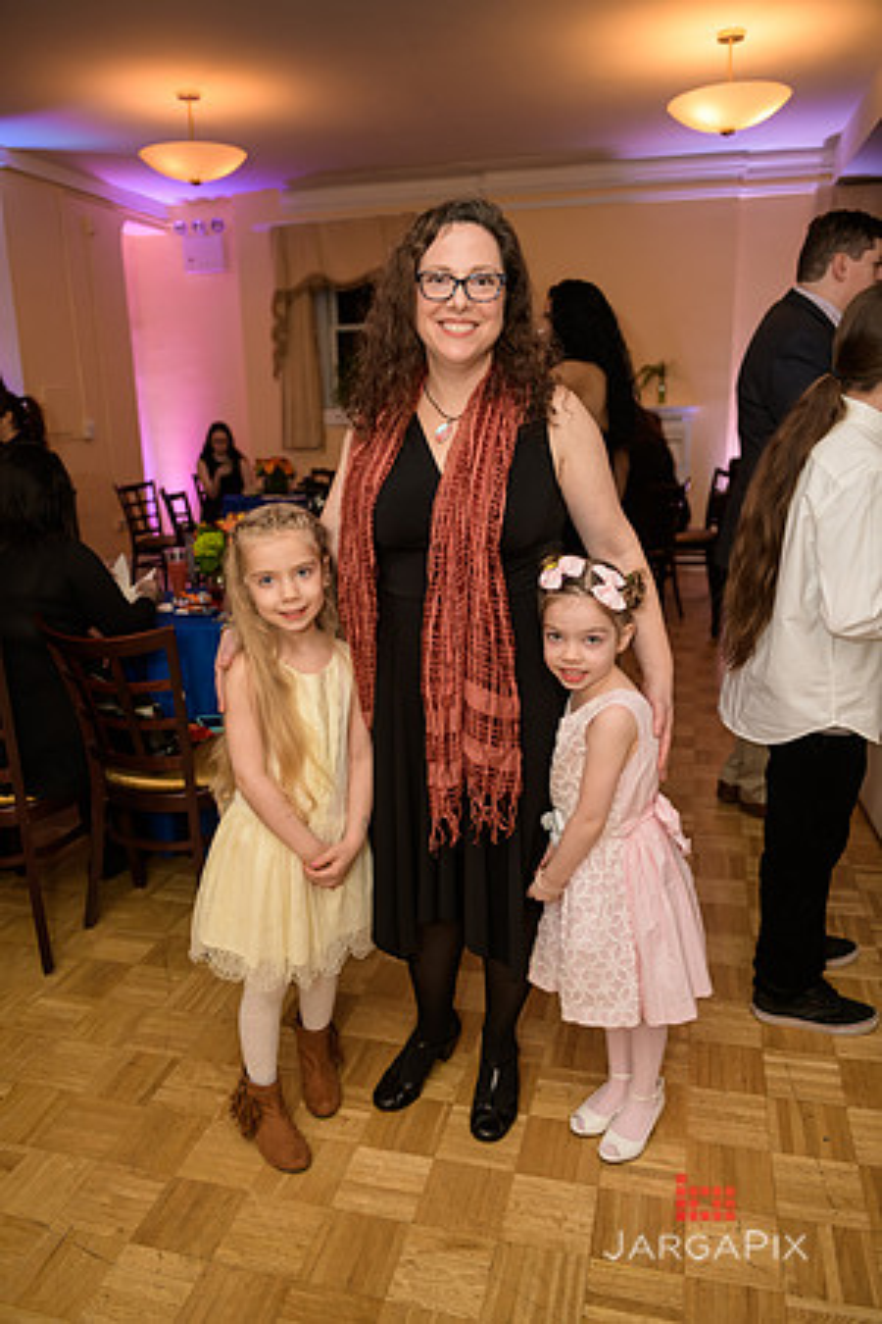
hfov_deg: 49.6
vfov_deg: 69.4
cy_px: 662
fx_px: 955
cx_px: 441
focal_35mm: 26
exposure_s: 1/125
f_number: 3.2
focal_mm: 26
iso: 800
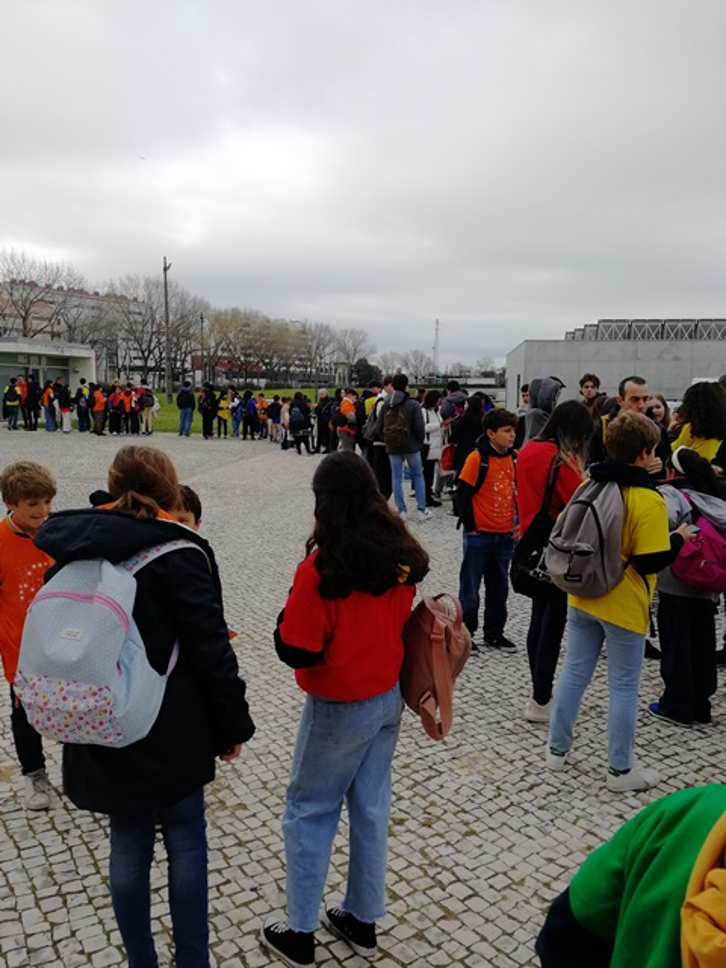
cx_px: 363
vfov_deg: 65.3
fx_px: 755
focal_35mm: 27
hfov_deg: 51.4
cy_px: 484
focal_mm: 3.95
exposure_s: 1/722
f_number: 2.2
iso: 50
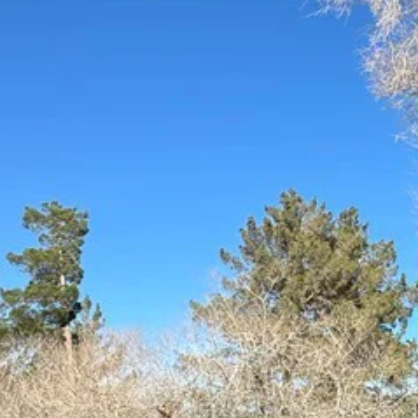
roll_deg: -0.2
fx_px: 724
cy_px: 145
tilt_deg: +26.2
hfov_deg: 30.5
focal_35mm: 53
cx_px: 394
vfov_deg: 32.0
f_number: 2.2
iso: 40
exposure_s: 1/1395
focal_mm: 2.22
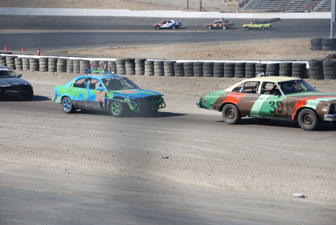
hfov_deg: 17.0
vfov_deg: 11.5
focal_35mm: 120
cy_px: 112
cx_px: 168
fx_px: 1122
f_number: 5.6
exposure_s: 1/500
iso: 110
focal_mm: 80
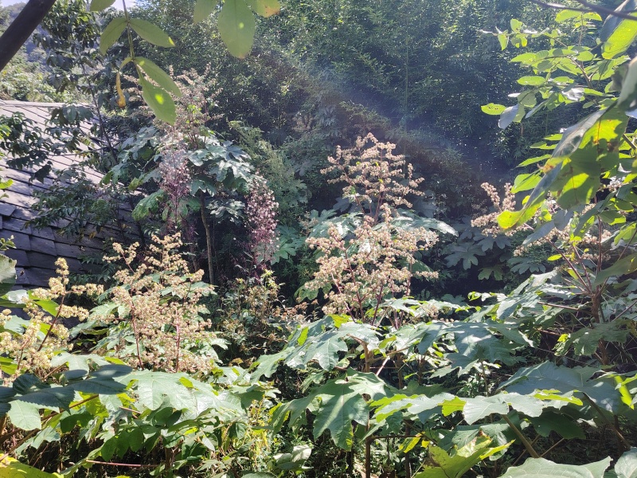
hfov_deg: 60.0
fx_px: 552
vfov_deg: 46.8
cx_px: 318
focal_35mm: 30
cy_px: 239
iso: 100
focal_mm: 5.25
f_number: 1.75
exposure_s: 1/268
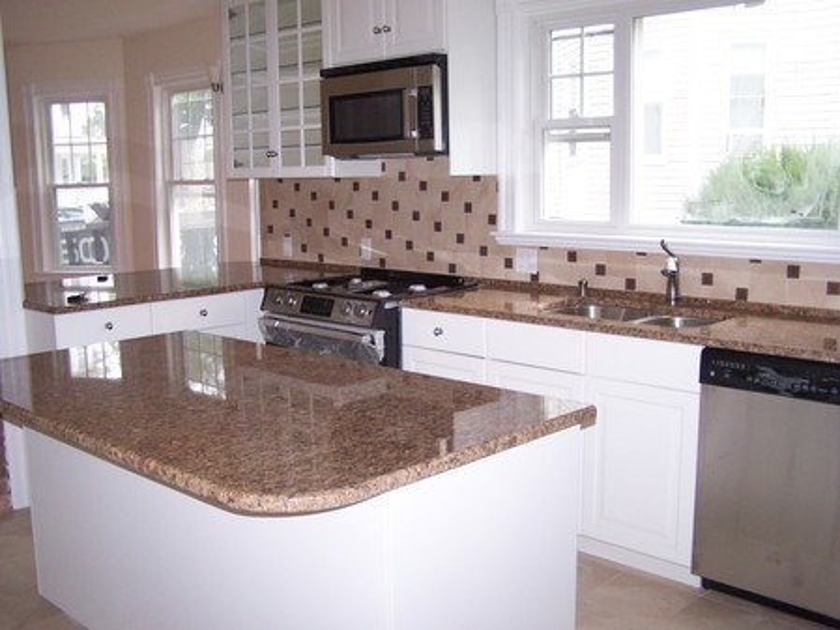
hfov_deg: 49.0
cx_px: 420
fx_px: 922
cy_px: 315
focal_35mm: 38
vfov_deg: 37.7
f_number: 2.8
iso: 140
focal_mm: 6.3
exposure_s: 1/60
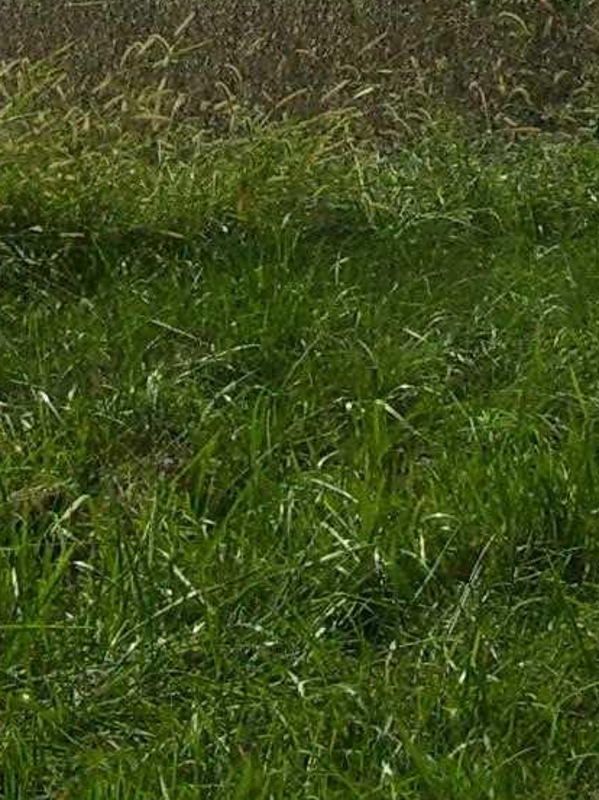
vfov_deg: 14.9
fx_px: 2910
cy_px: -275
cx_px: 284
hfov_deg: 11.8
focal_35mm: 126
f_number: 4.8
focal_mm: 5.6
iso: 80
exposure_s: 1/1000
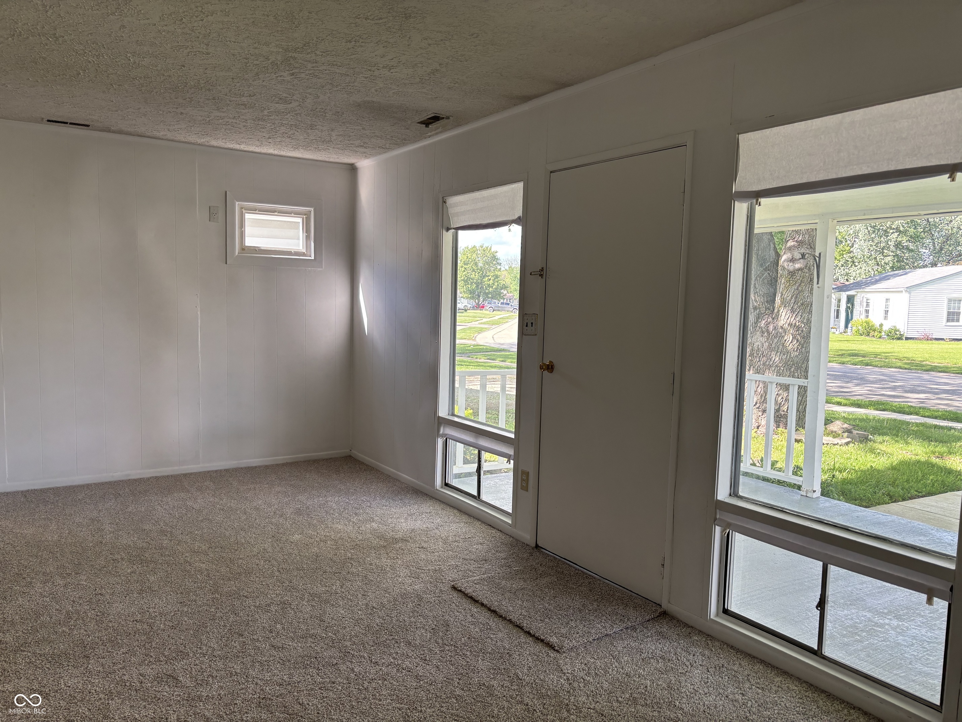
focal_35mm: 26
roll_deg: -1.4
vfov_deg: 53.1
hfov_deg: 67.3
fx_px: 723
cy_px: 361
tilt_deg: -4.9
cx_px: 481
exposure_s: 1/144
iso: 50
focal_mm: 5.96
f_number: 1.6
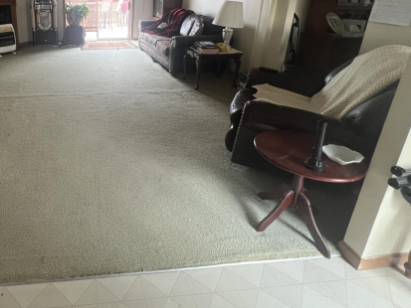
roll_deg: +0.5
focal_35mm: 21
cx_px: 90
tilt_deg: -17.8
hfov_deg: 72.0
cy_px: 72
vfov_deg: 59.5
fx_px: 249
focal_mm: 1.57
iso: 250
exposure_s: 1/90
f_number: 1.8
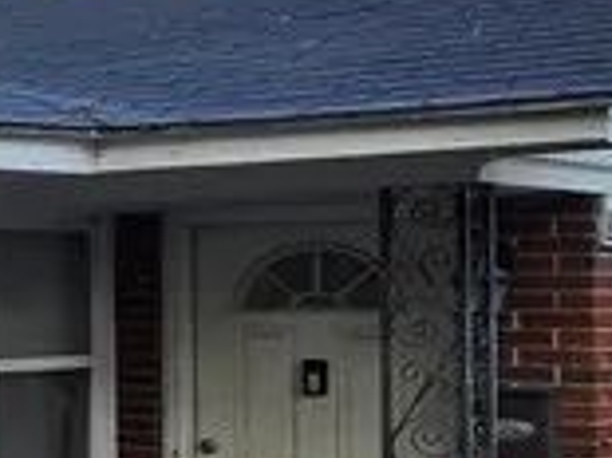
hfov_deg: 13.6
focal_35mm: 86
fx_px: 1519
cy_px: 261
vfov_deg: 17.1
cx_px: -967
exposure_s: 1/163
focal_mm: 1.7
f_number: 2.2
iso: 25
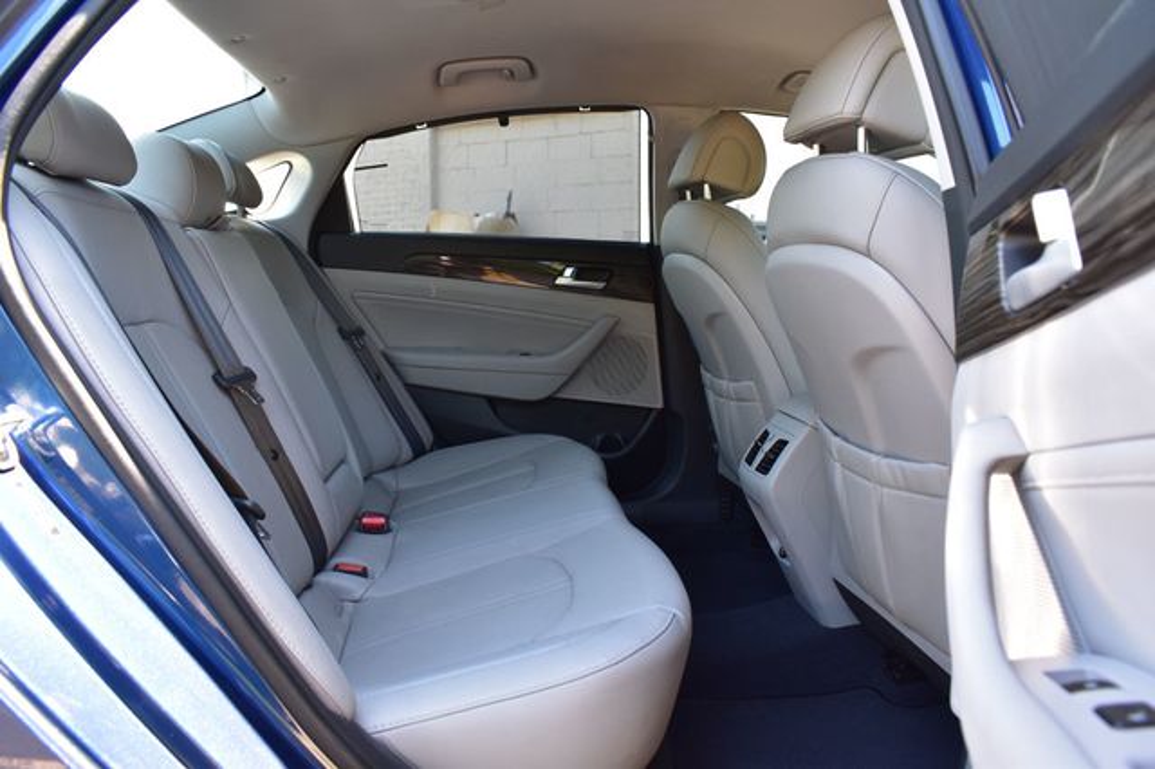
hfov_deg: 67.4
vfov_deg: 47.9
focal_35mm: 27
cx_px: 578
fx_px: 866
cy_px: 384
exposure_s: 1/30
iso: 400
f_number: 7.1
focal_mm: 18
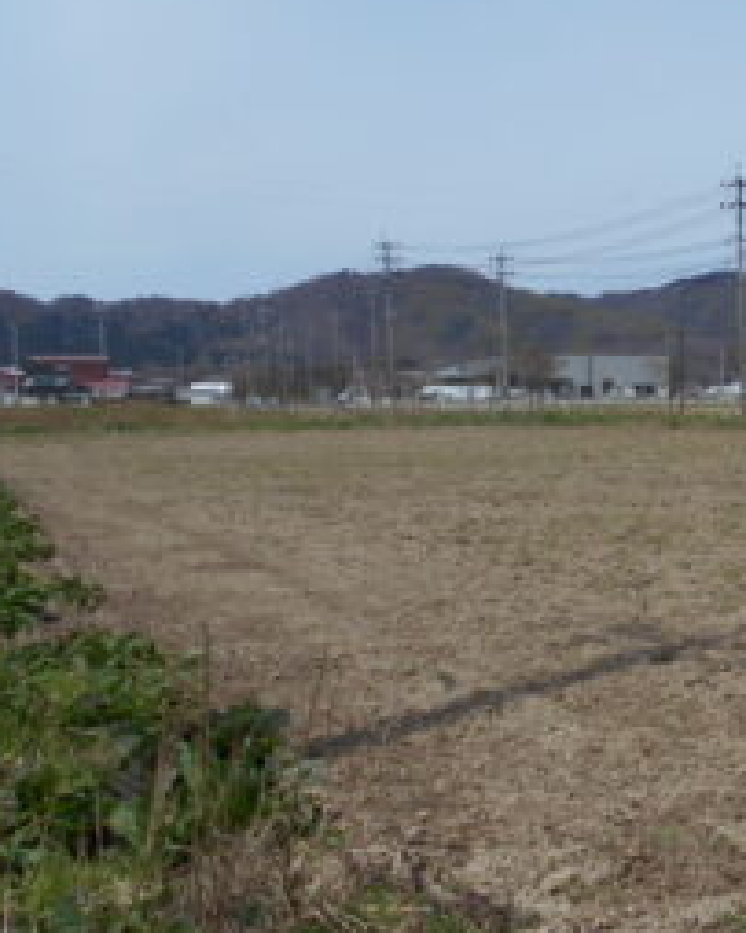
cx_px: 757
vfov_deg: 37.2
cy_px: 575
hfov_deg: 28.3
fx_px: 1381
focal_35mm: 50
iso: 80
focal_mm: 4.6
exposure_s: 1/1600
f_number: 3.2
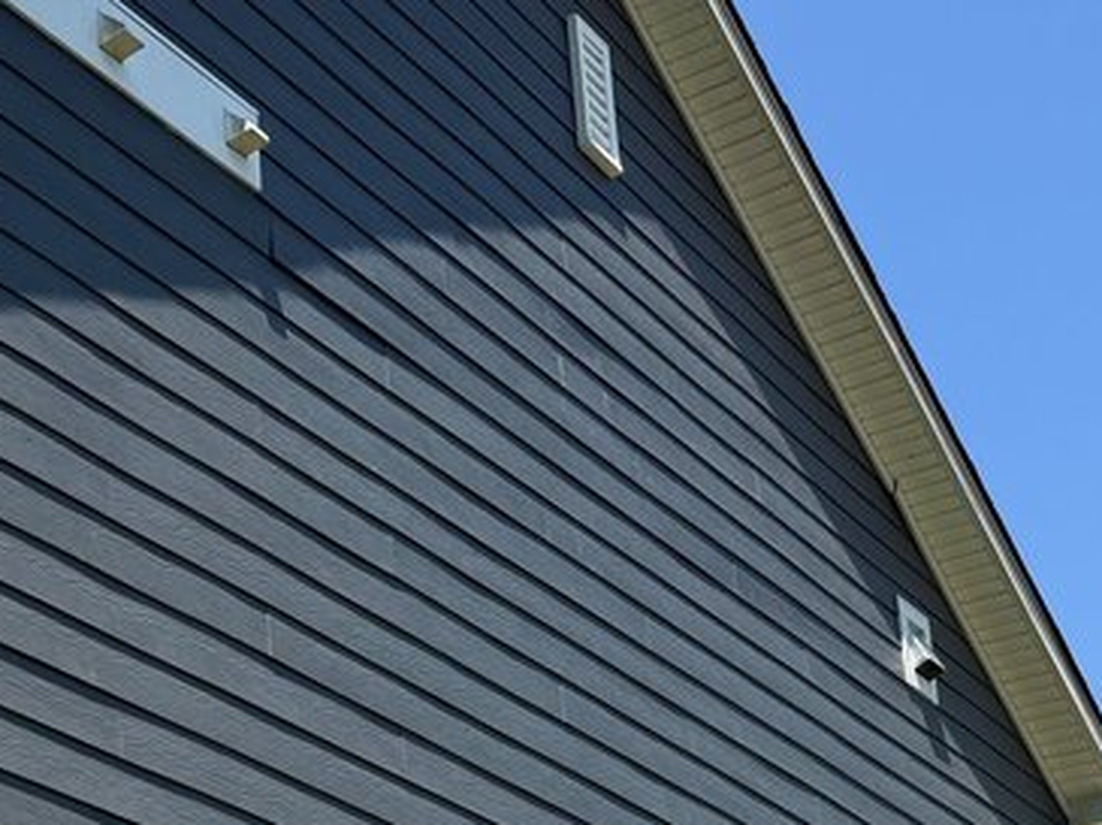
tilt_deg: +16.2
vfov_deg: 17.9
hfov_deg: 22.9
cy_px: 925
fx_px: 2512
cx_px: -190
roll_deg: +0.2
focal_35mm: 79
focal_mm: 6.76
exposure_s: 1/2801
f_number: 1.78
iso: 80
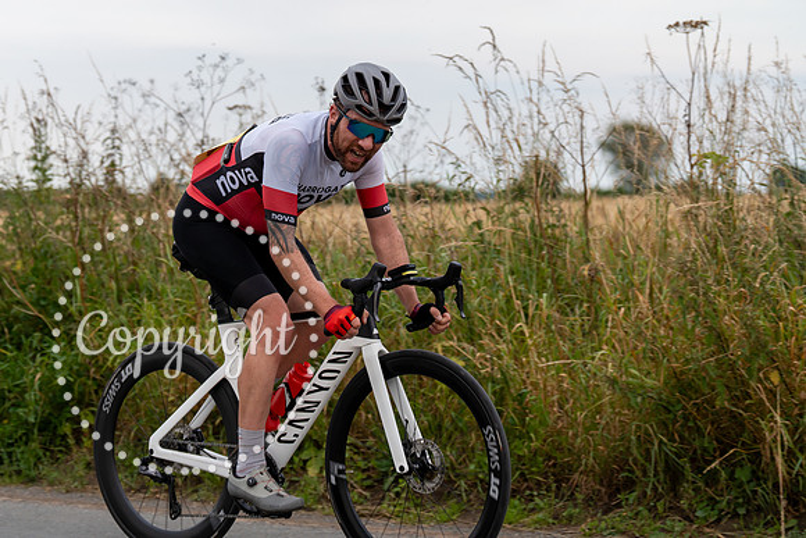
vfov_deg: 14.0
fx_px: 2187
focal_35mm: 98
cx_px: 320
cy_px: 214
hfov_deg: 20.9
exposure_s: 1/1000
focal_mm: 81
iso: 320
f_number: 3.2
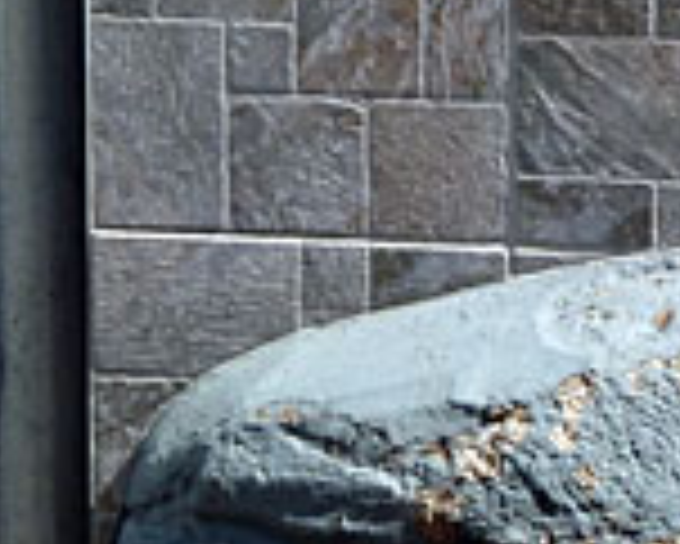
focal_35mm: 496
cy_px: 733
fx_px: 9989
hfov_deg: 3.9
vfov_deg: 3.1
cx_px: 1225
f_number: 4.4
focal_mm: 21
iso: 80
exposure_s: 1/320
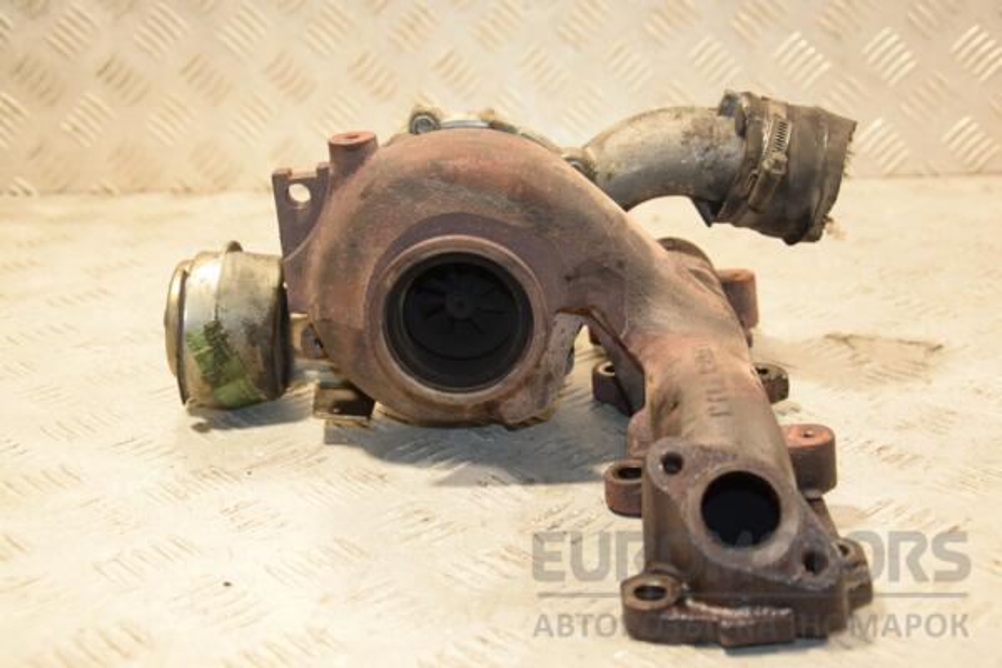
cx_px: 501
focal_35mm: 52
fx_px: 1461
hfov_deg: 37.9
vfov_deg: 25.8
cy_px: 334
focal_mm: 35
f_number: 5
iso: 800
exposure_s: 1/160
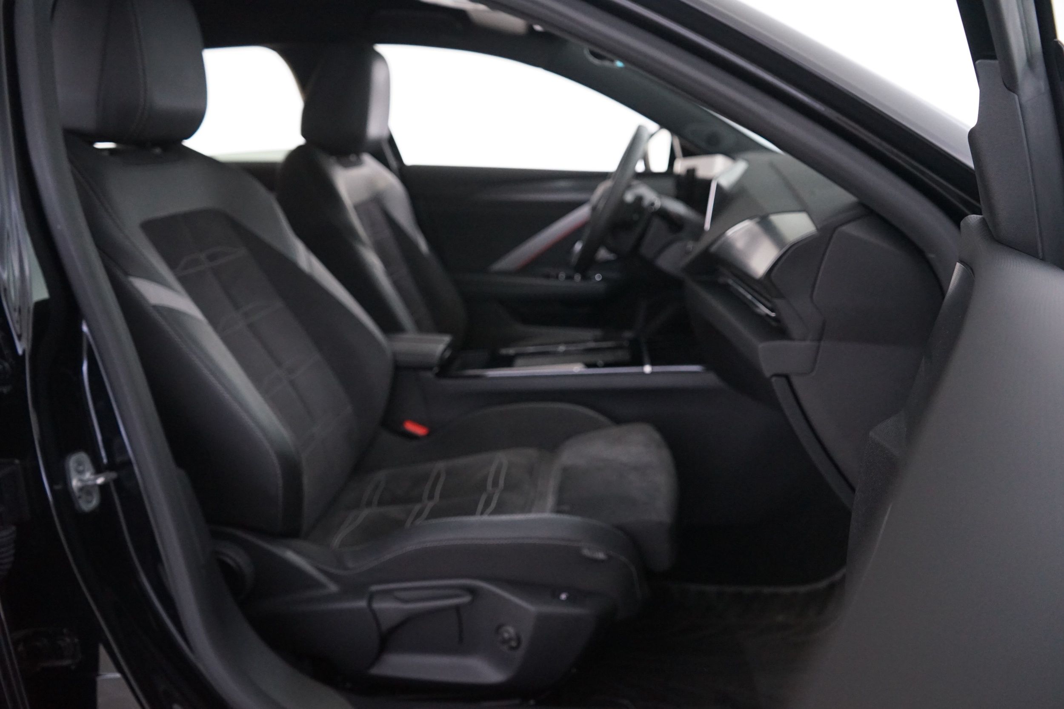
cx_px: 532
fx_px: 946
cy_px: 354
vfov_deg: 41.1
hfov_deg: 58.7
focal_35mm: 32
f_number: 4.5
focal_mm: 32
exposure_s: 1/13
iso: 4000
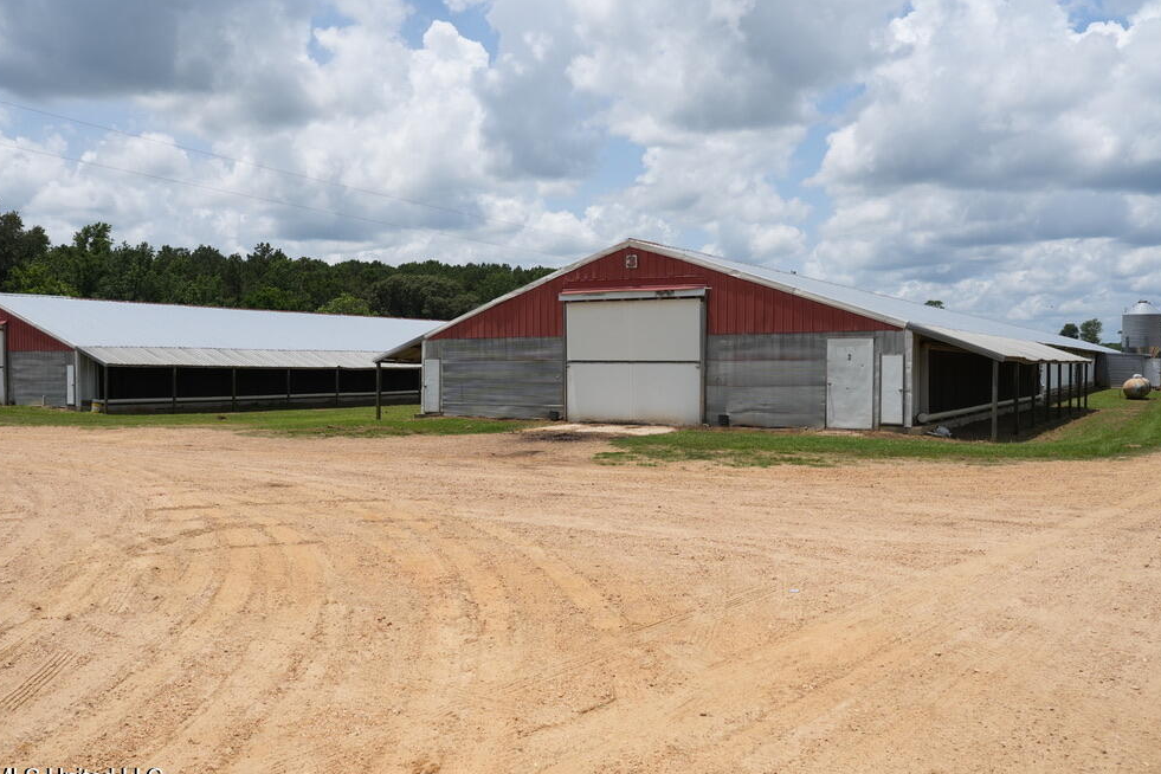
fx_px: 1000
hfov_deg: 60.3
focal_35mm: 31
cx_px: 552
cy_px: 388
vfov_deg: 42.3
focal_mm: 28
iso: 200
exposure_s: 1/500
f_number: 10
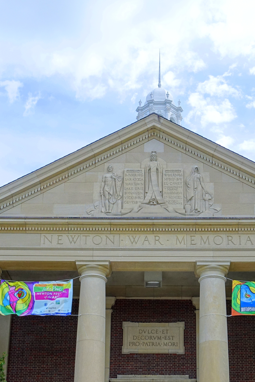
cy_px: 337
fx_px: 669
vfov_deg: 30.6
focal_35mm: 63
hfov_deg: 21.5
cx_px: 153
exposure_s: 1/500
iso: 125
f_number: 4
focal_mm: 12.81
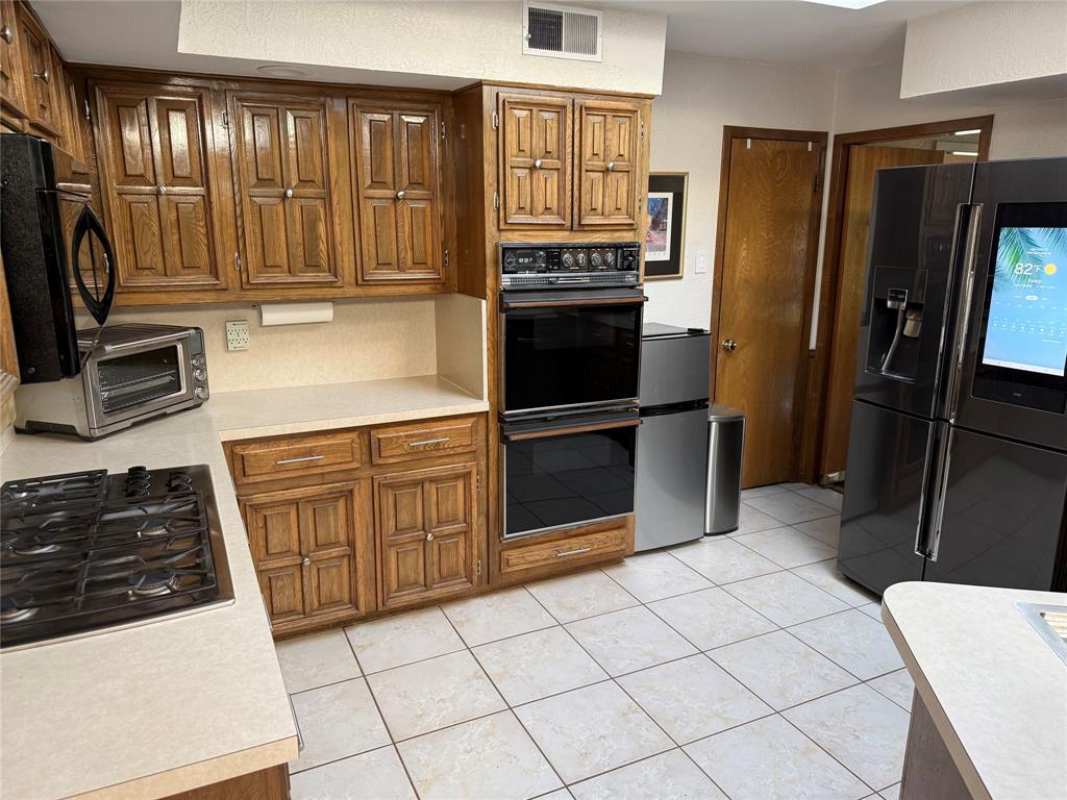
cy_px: 400
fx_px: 740
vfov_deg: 56.8
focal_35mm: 24
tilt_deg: -12.8
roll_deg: -0.2
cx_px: 534
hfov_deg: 71.6
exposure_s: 1/71
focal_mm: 6.76
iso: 200
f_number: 1.78
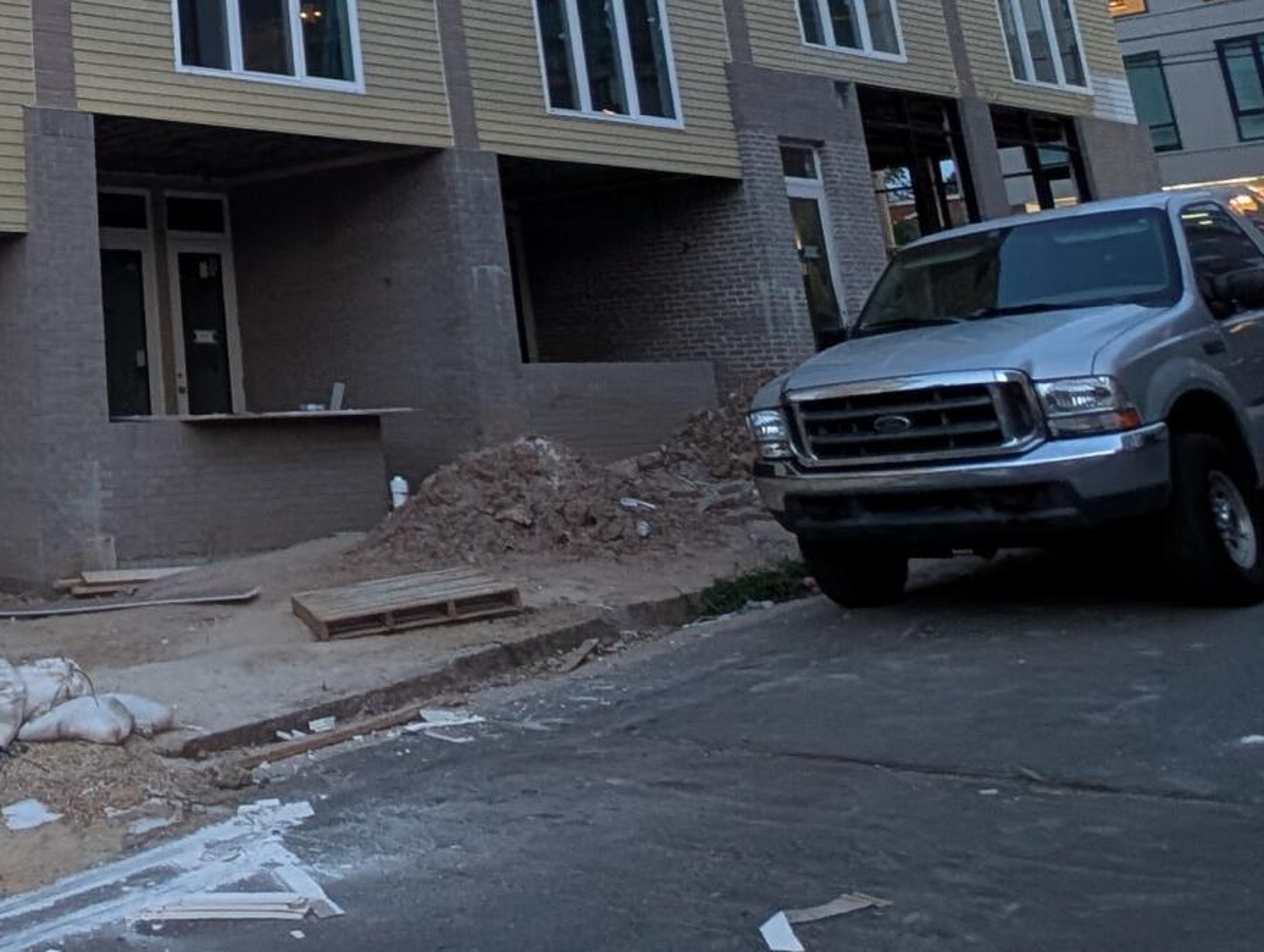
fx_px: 1499
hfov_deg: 38.4
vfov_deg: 31.7
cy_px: -60
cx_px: -102
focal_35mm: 41
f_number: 1.95
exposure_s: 1/24.3
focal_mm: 2.23
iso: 320
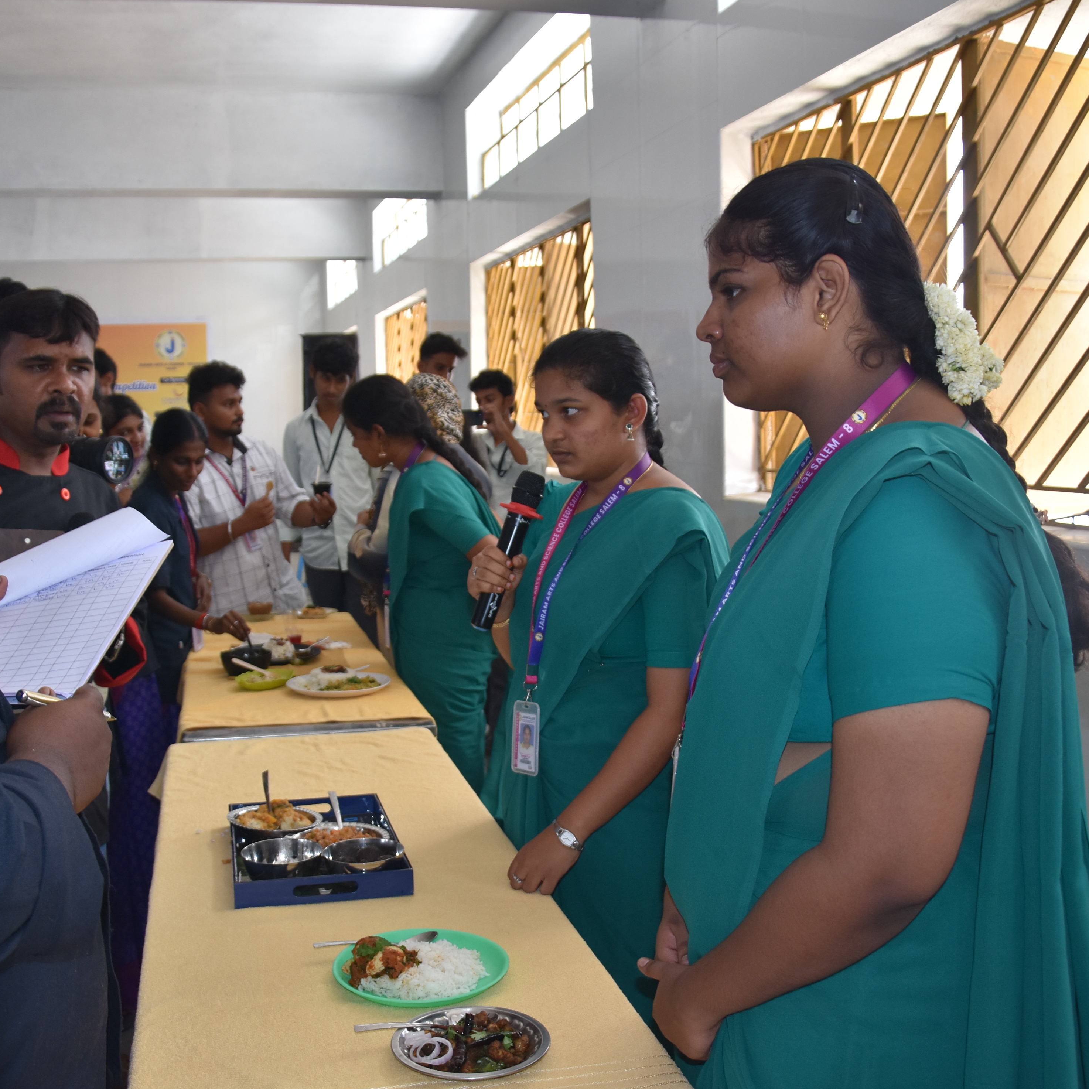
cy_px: 546
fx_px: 1246
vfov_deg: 47.2
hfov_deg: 47.1
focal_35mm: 35
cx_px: 461
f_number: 3.5
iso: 360
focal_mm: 18
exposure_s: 1/125
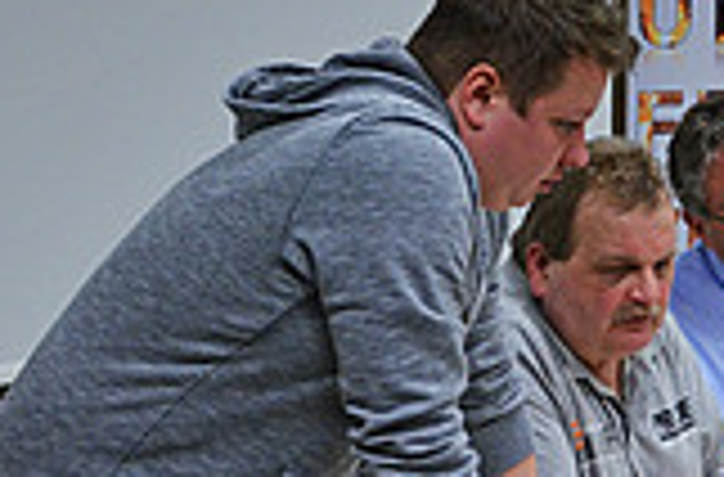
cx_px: 776
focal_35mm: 142
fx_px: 2845
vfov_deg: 9.5
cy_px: 439
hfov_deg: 14.2
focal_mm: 32
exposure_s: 1/80
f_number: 4.5
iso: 1600
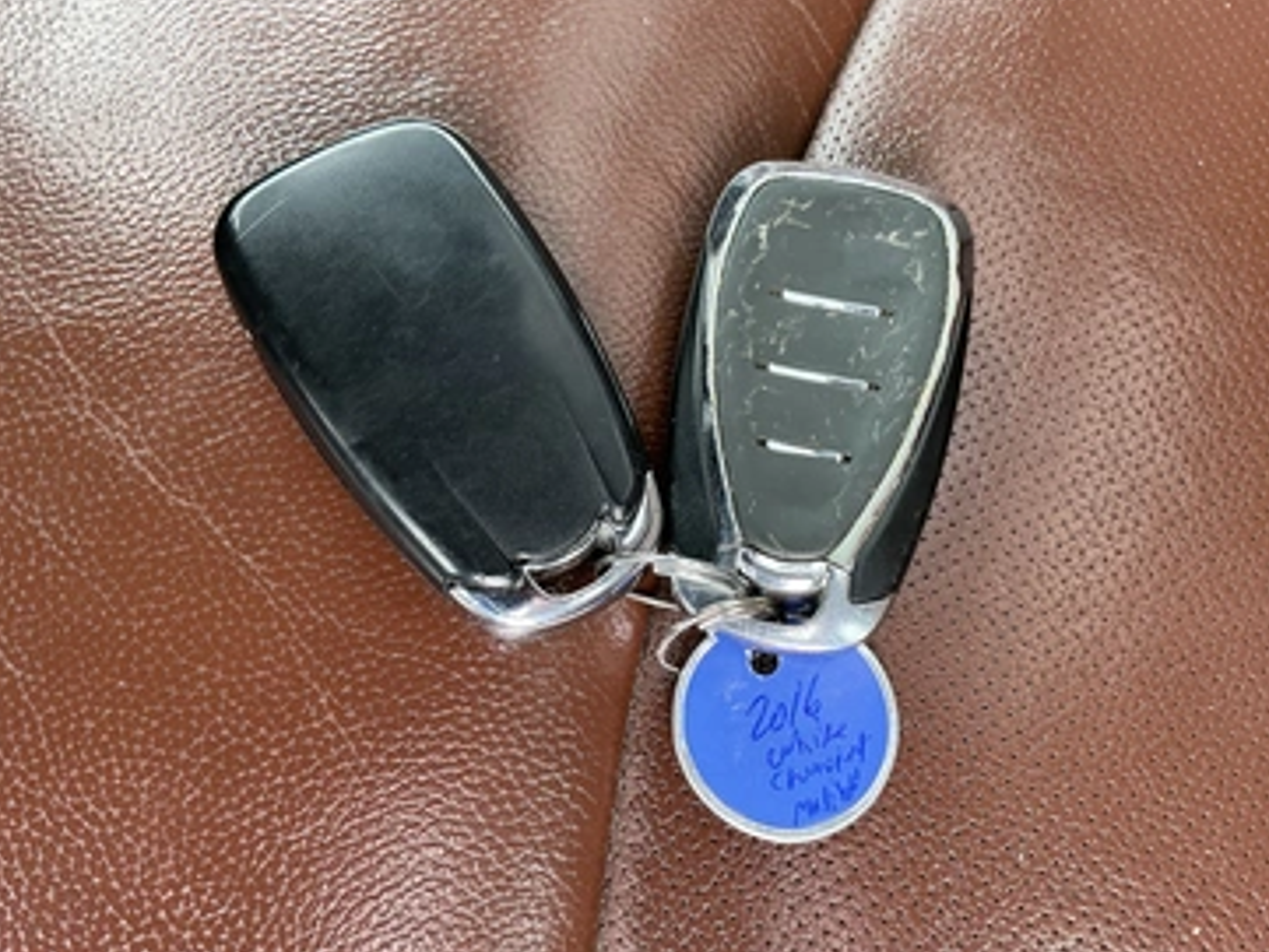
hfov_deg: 58.3
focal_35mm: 31
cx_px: 682
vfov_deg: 45.4
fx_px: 1137
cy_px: 513
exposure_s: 1/121
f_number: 1.8
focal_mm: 3
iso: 64
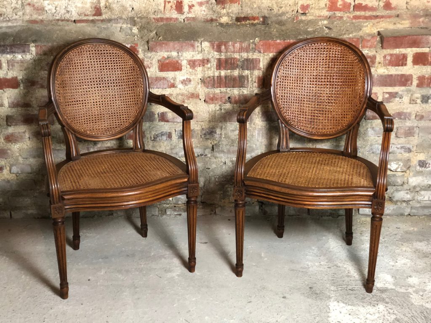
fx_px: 647
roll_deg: +1.6
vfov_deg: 28.0
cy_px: 162
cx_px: 216
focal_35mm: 52
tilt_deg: -21.4
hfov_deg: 36.8
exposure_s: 1/11
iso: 160
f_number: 2.4
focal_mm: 6
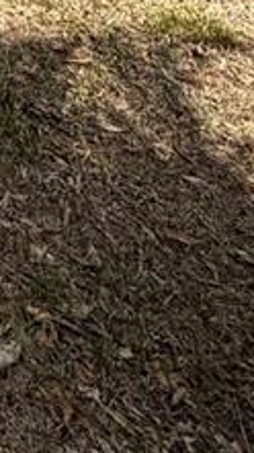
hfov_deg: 10.9
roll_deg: -0.6
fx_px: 996
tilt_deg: +5.5
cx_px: -457
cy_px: -658
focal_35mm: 83
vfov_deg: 14.7
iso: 20
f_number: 2.2
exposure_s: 1/770
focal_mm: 2.22
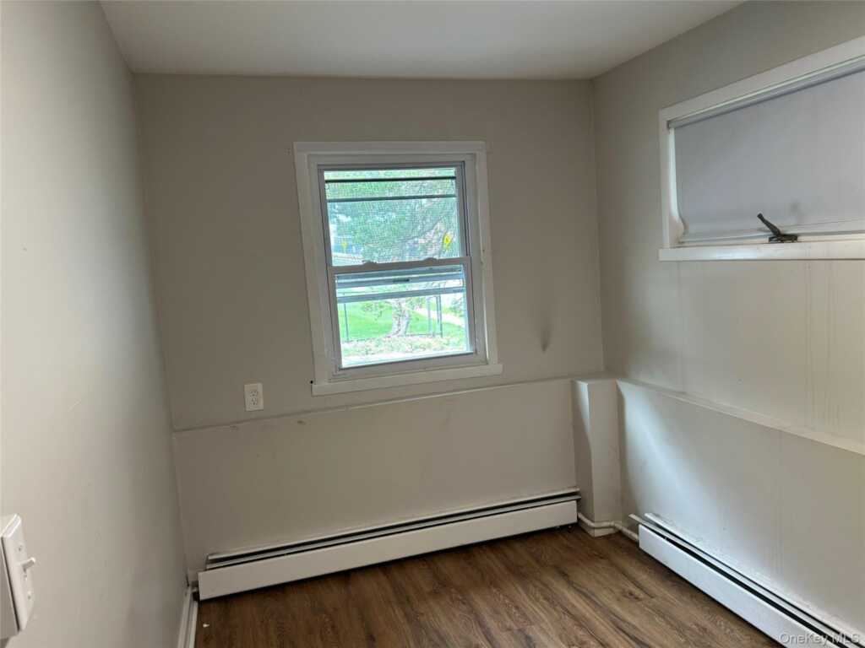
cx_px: 432
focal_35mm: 26
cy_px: 324
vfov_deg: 53.1
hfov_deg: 67.3
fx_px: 650
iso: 80
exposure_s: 1/60
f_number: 1.5
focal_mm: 5.7
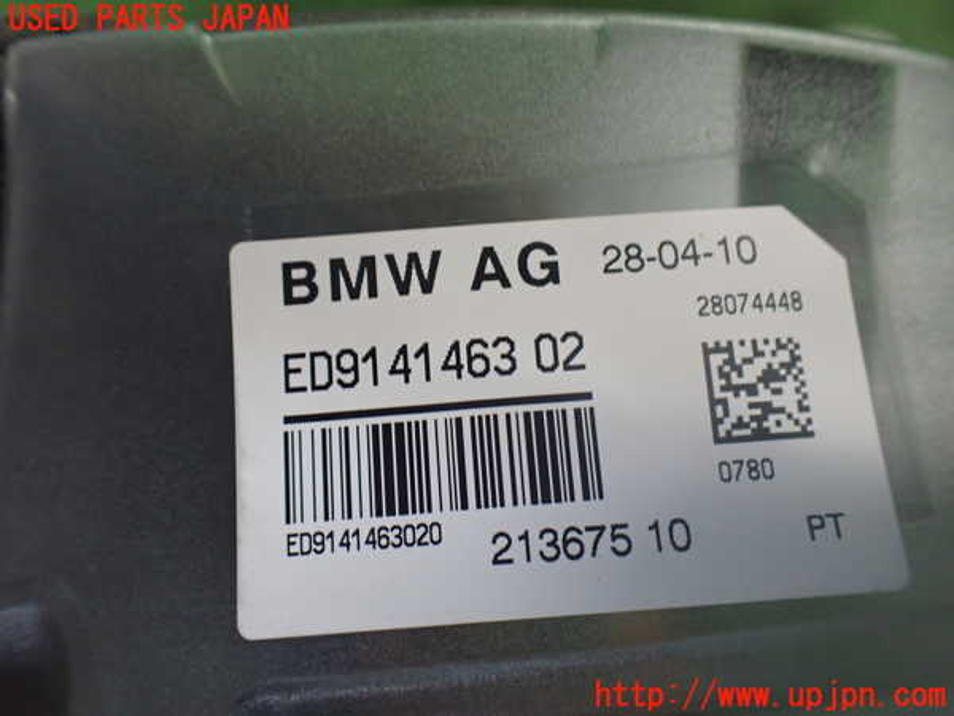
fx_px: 827
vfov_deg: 46.8
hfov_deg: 60.0
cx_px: 477
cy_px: 358
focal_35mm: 30
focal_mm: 5.4
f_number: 2.3
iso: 640
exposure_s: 1/125
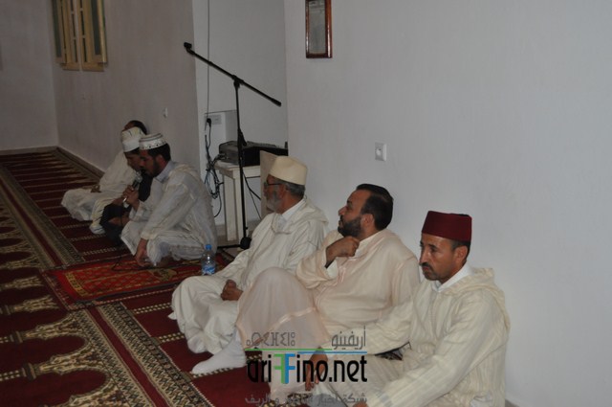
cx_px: 306
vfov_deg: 31.8
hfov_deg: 46.5
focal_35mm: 42
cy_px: 204
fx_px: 713
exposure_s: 1/60
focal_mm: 28
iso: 800
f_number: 4
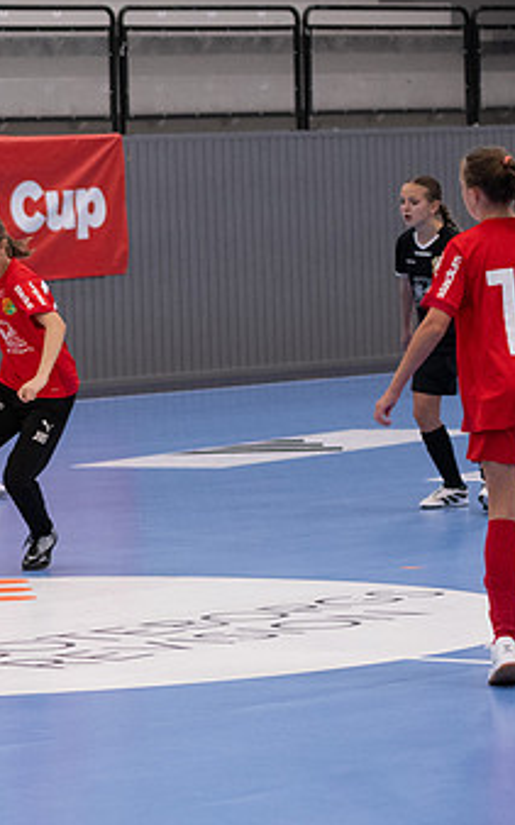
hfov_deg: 6.1
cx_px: -17
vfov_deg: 9.8
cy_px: 458
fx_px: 4832
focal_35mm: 215
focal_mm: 82
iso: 2000
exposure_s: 1/500
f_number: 3.2
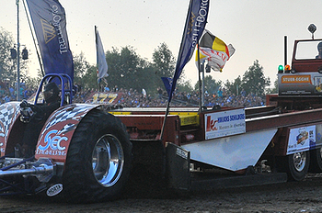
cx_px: 137
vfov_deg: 11.4
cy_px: 135
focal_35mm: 120
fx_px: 1073
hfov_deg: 17.1
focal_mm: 35
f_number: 11
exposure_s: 1/400
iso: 640
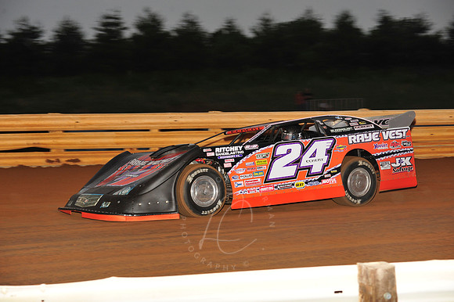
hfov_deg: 17.1
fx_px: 1512
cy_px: 151
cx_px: 227
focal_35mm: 120
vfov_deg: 11.4
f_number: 6.3
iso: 800
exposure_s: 1/320
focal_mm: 120
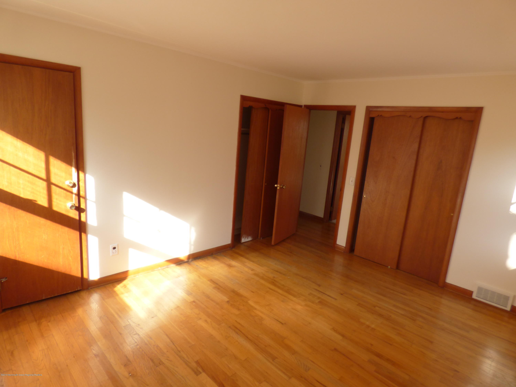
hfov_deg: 81.7
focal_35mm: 20
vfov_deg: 66.0
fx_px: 298
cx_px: 258
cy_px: 194
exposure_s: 1/100
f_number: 2.8
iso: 100
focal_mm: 3.58
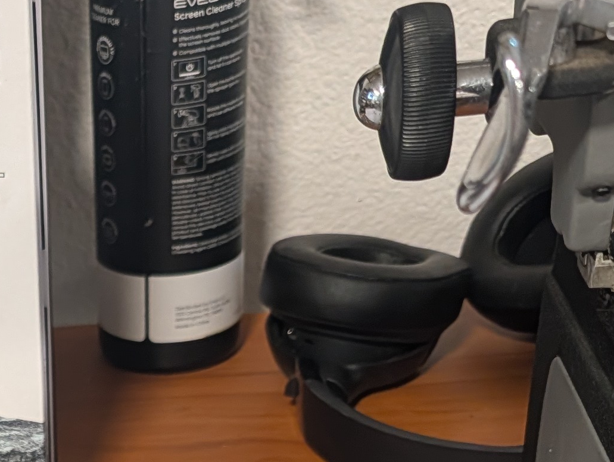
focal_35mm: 95
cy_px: 780
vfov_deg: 14.1
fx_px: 1687
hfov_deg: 18.9
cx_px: -222
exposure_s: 1/30
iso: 262
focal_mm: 6.9
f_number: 1.68
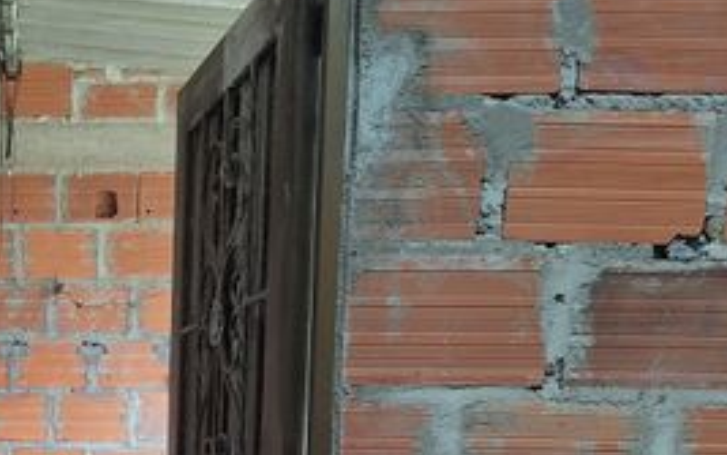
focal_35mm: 61
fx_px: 1209
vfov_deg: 19.6
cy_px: 594
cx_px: -42
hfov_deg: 30.5
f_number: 1.8
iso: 64
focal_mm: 5.54
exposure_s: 1/60
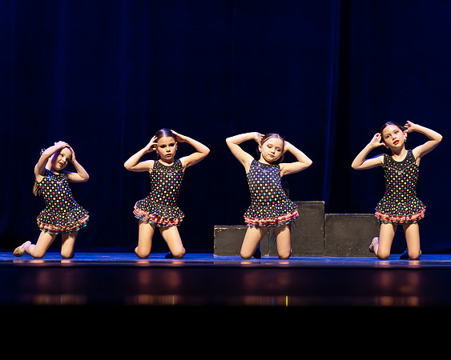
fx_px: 1701
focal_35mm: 127
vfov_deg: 12.1
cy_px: 188
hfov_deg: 15.1
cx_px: 244
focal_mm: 107
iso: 3200
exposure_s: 1/640
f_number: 2.8
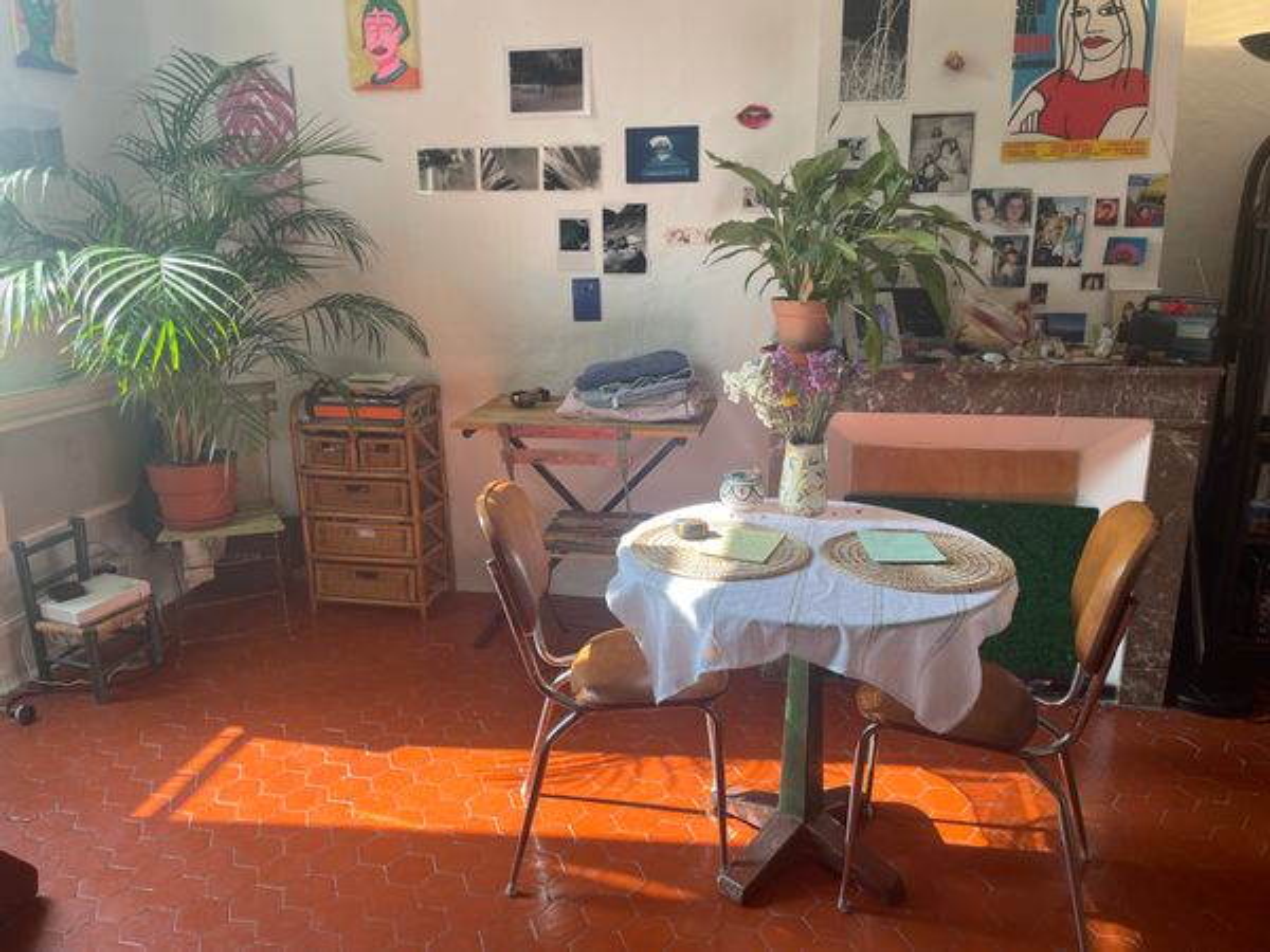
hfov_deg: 67.3
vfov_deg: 53.1
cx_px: 635
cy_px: 476
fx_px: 954
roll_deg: +0.2
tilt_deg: -12.6
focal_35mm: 26
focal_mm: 4.2
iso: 40
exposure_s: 1/100
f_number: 1.6
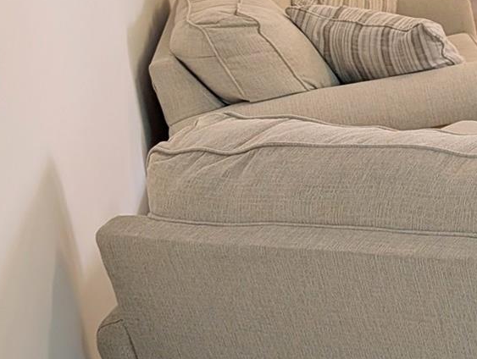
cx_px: 816
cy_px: 48
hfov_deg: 18.4
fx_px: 1201
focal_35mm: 87
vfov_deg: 16.8
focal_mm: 6.9
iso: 29
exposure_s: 1/120
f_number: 1.68
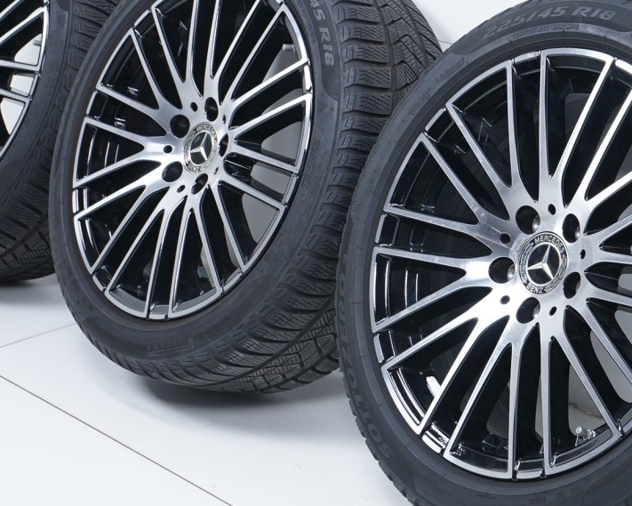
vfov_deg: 18.9
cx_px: 657
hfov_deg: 22.5
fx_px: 1515
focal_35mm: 81
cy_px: 266
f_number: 7.1
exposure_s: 1/100
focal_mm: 32
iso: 250
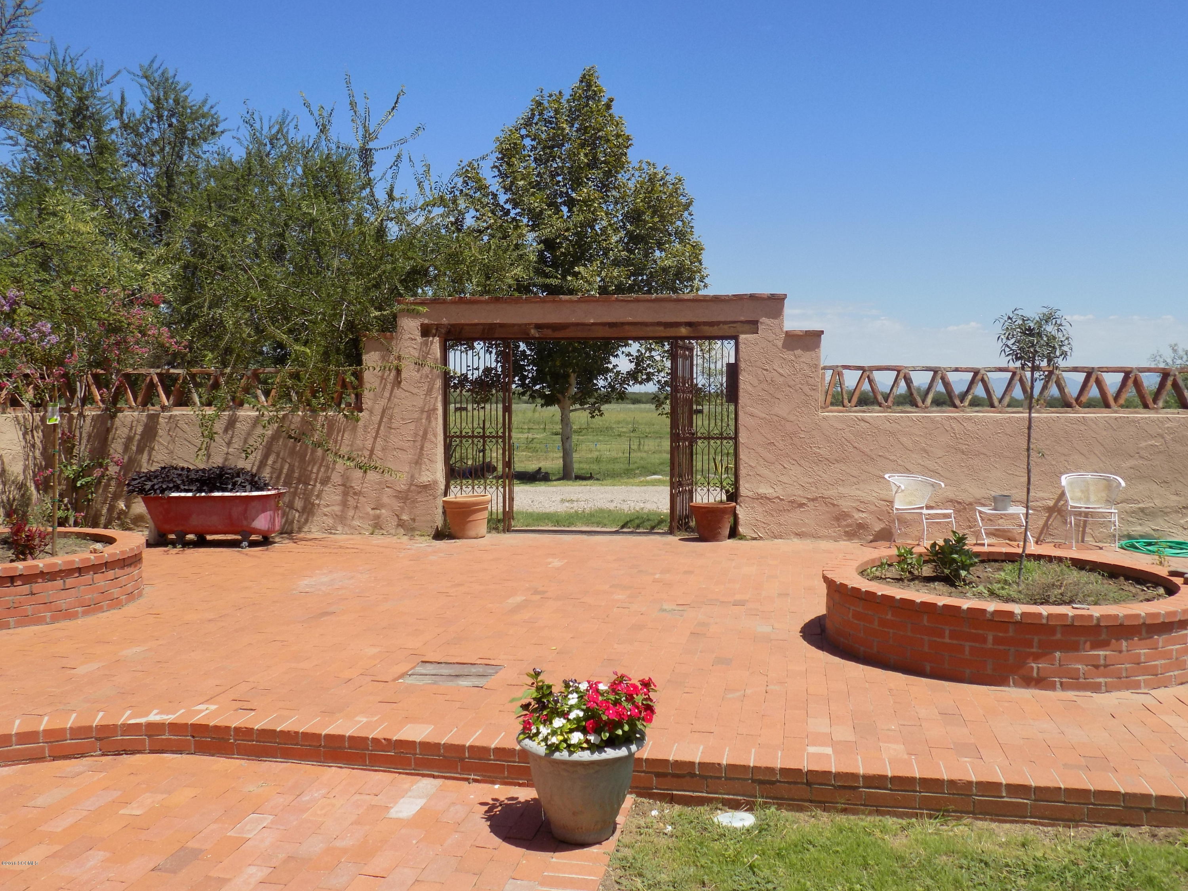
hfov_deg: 60.0
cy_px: 446
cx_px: 594
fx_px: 1030
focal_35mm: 30
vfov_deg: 46.8
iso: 80
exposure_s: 1/1250
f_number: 3.3
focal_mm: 5.3
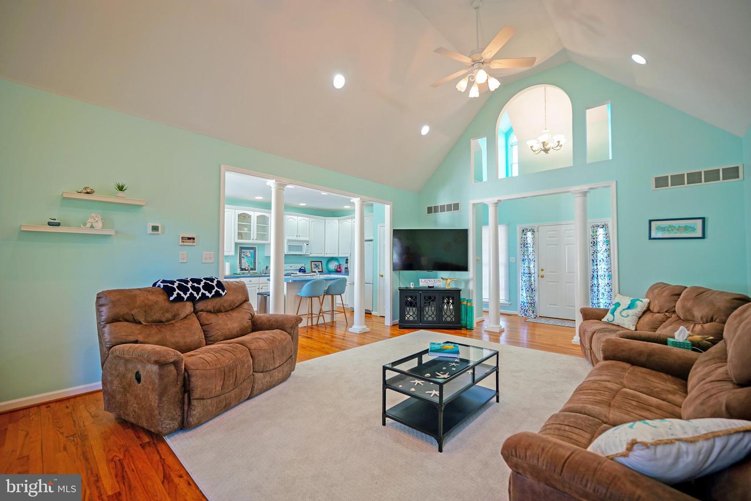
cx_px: 376
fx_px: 313
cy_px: 250
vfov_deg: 77.3
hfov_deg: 100.4
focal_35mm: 15
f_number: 2.8
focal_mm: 10
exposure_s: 1/30
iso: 100
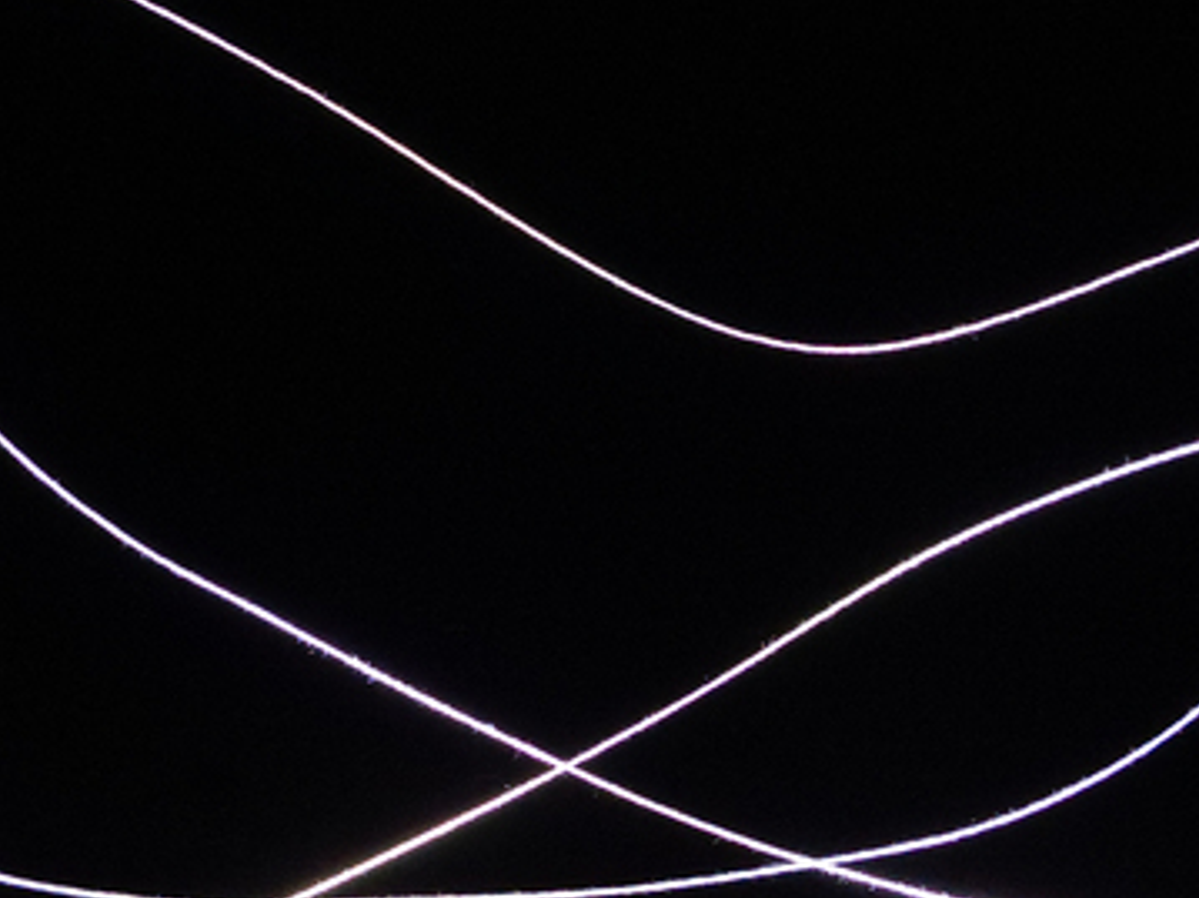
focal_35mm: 105
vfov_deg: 14.1
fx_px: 3622
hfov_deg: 18.8
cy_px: 387
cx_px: 721
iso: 12800
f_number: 2.8
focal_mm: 32.5
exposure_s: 1/800
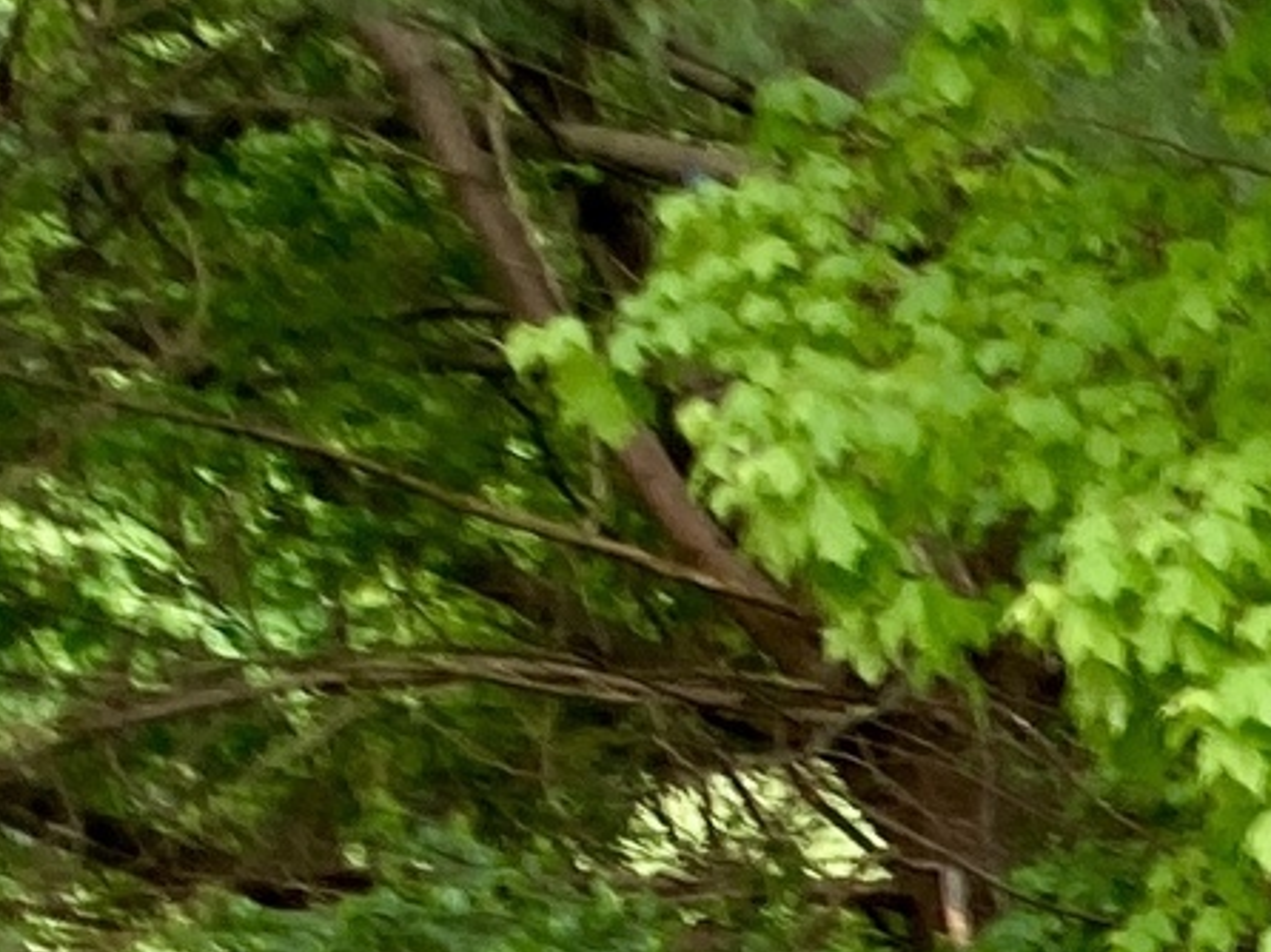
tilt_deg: -12.6
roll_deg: +1.0
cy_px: 1528
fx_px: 7083
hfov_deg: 8.4
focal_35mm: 193
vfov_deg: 7.5
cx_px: 3961
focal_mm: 3.99
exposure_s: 1/144
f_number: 1.8
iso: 20
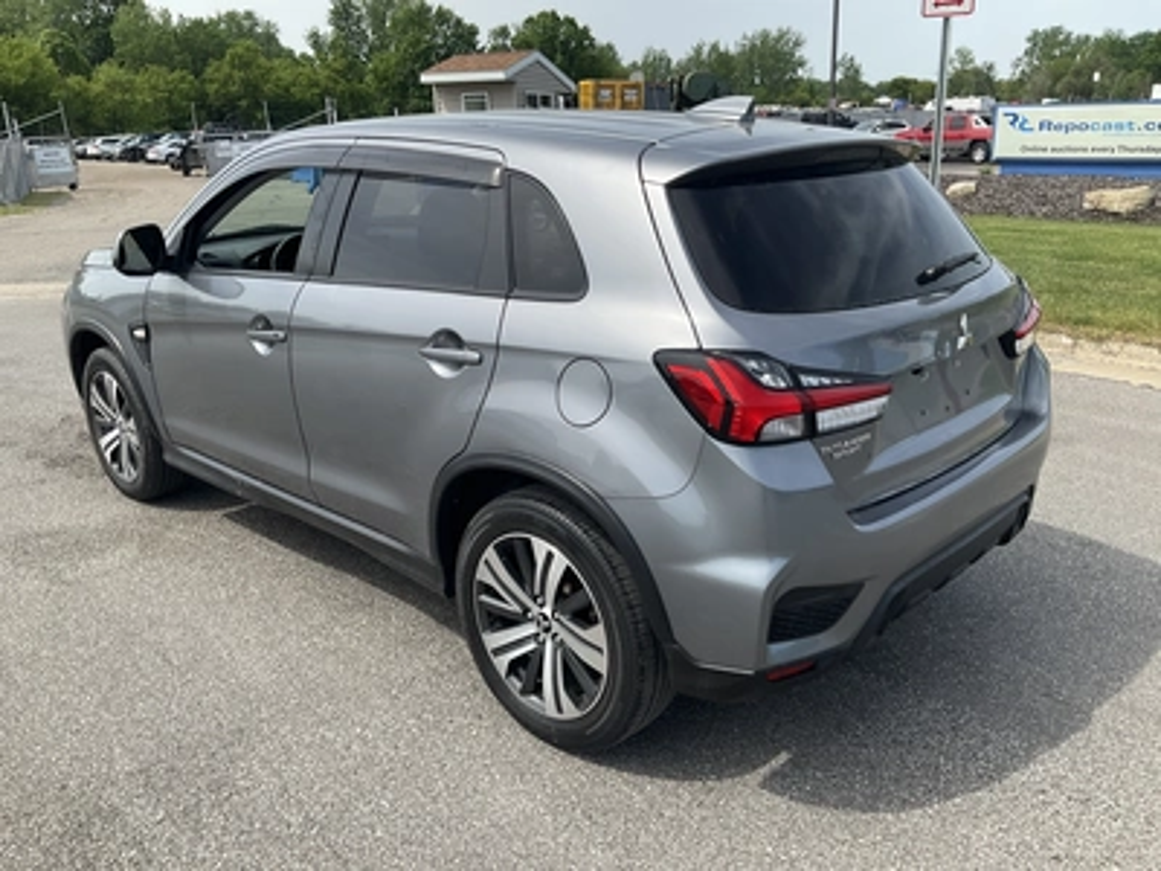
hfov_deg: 61.7
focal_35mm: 29
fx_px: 973
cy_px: 436
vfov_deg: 48.2
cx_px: 580
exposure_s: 1/1168
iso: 25
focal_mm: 3
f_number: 1.8
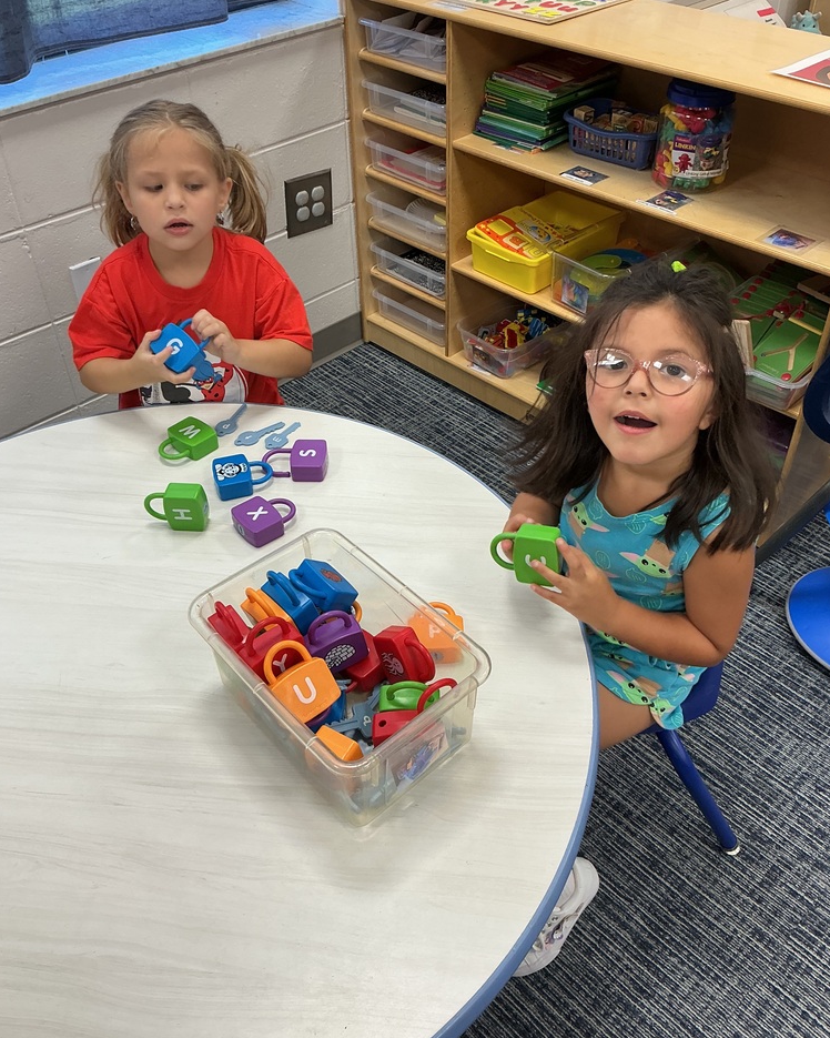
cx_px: 419
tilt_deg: -40.5
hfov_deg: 47.1
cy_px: 478
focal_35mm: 31
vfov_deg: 57.1
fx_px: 952
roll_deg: +0.9
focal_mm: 3
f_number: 1.8
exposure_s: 1/60
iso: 50
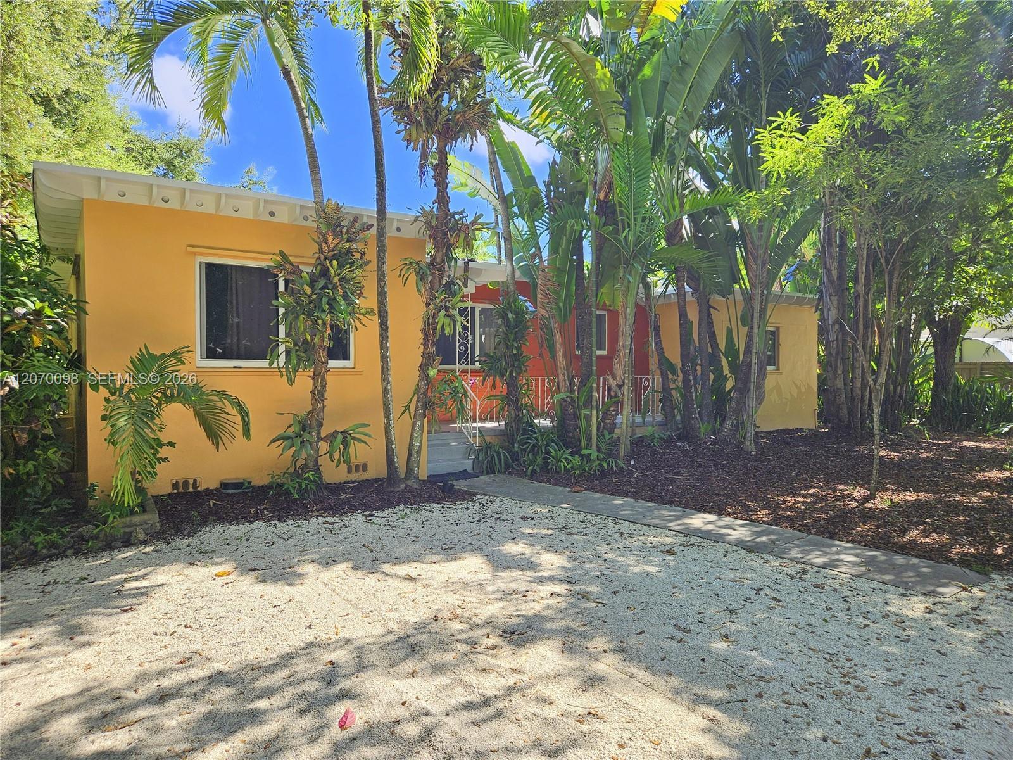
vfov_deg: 58.9
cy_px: 380
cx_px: 506
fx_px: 673
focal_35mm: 23
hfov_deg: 73.9
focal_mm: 5.4
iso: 25
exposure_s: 1/444
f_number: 1.8
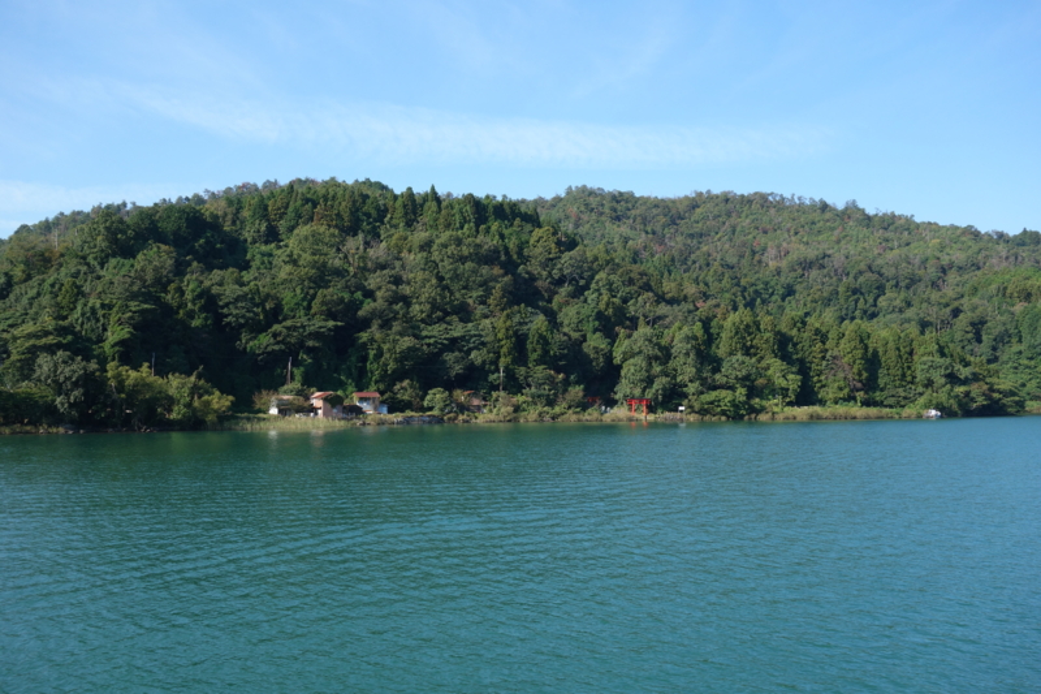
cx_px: 520
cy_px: 347
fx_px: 1041
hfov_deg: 53.1
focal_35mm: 36
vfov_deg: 36.9
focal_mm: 13.42
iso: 125
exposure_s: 1/320
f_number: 5.6
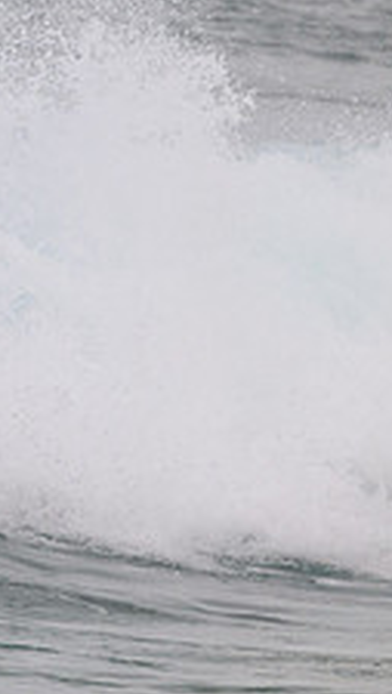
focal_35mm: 1699
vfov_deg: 1.3
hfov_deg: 0.7
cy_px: 217
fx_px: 31313
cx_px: -478
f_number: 11
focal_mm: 630
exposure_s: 1/1600
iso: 800
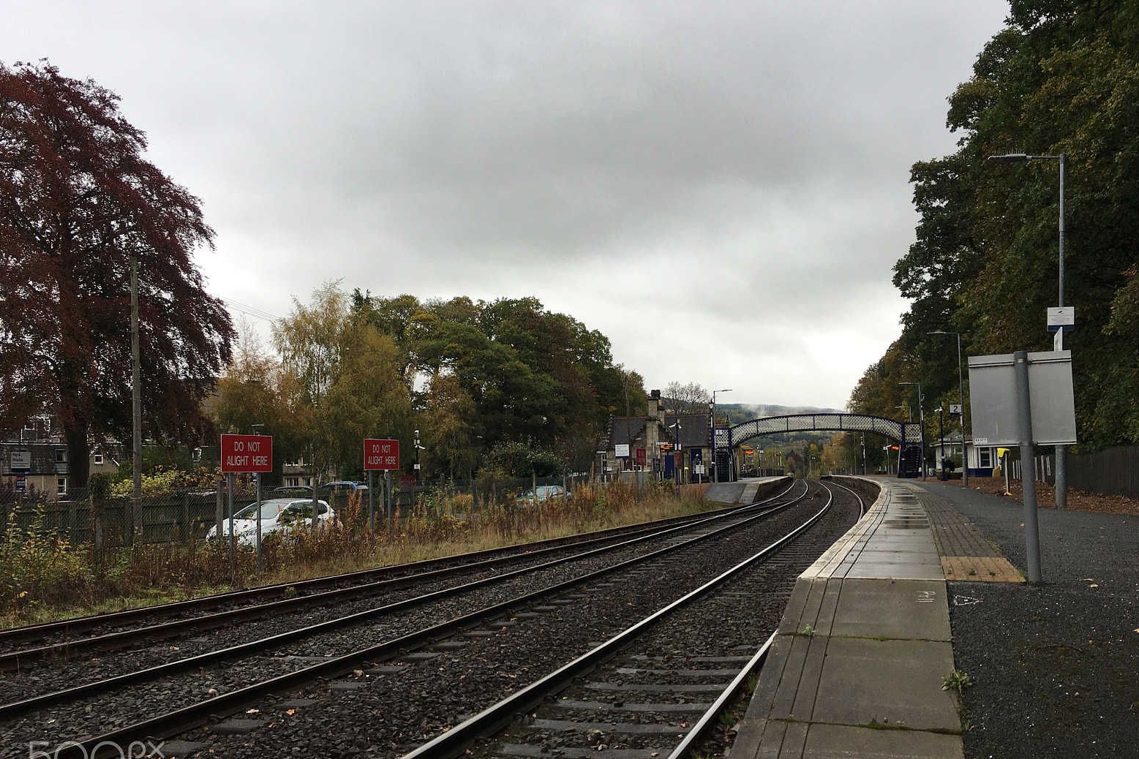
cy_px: 415
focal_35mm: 31
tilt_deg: +2.4
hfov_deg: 60.3
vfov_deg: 42.3
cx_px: 568
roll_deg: +1.3
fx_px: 981
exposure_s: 1/330
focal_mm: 4.15
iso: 25
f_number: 2.2
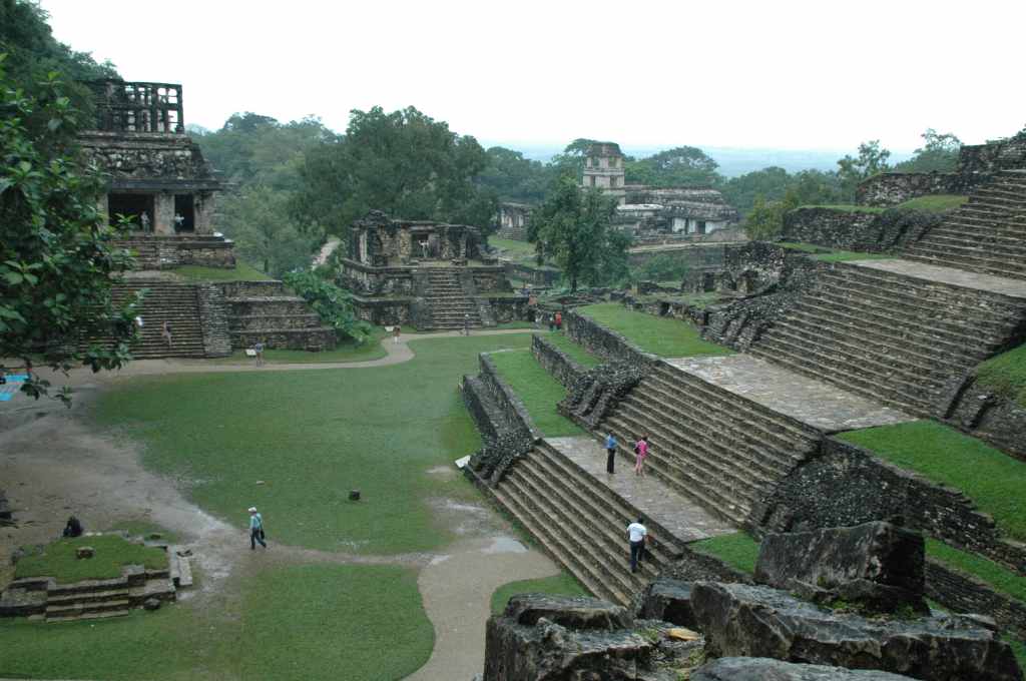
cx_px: 513
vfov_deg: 35.4
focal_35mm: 38
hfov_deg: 51.3
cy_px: 340
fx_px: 1067
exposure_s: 1/200
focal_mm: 25
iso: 800
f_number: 7.1
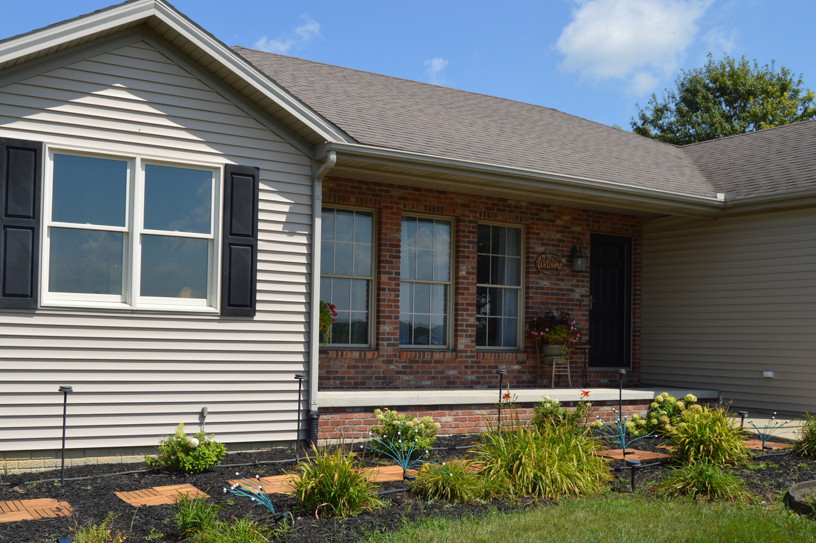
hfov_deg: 48.2
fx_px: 906
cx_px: 325
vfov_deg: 33.3
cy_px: 322
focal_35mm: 40
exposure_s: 1/250
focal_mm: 22
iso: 100
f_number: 8
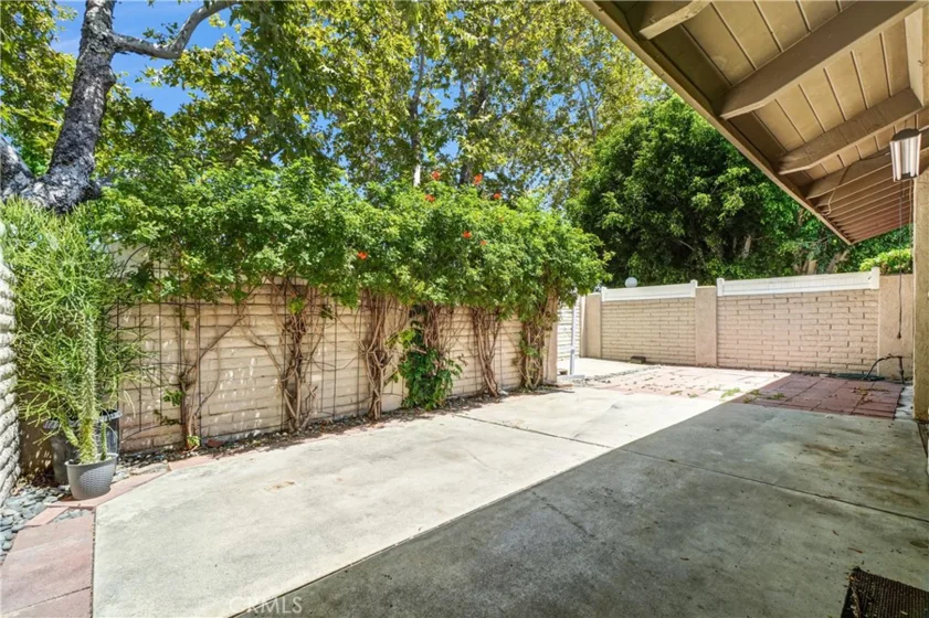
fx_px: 387
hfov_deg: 100.4
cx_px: 464
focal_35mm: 15
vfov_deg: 77.3
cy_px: 309
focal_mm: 10
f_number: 9
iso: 400
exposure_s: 1/200
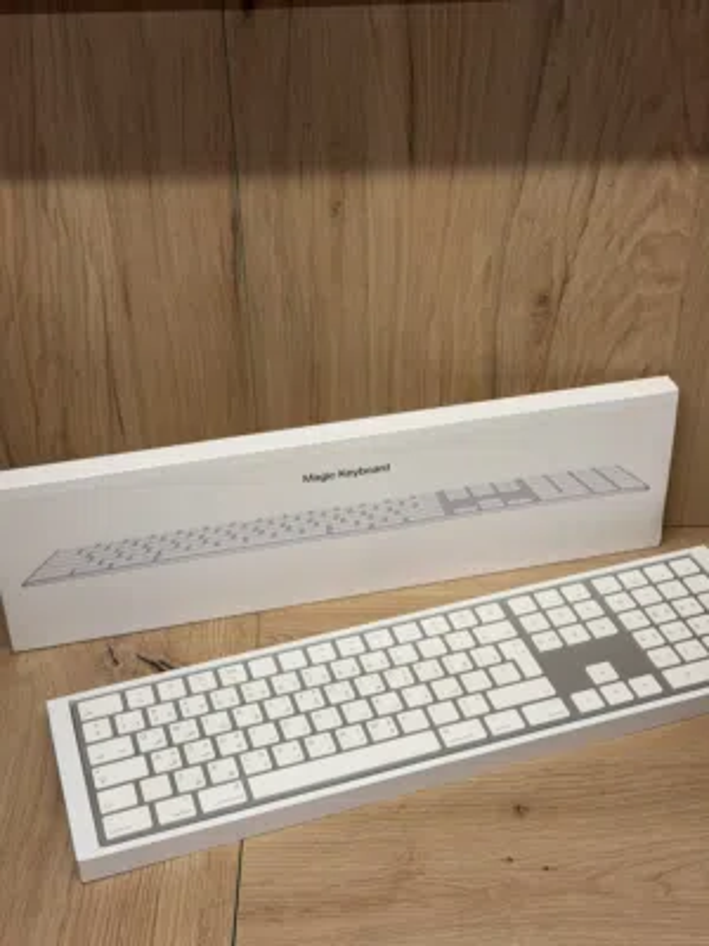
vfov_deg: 39.7
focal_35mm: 48
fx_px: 1311
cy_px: 473
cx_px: 354
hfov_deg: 30.3
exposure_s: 1/100
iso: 80
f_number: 1.78
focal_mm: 6.76
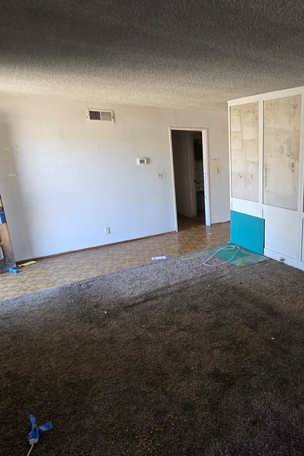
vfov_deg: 78.6
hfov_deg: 53.4
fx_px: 278
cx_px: 245
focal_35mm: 22
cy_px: 227
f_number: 2.2
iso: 200
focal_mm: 2.2
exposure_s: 1/60
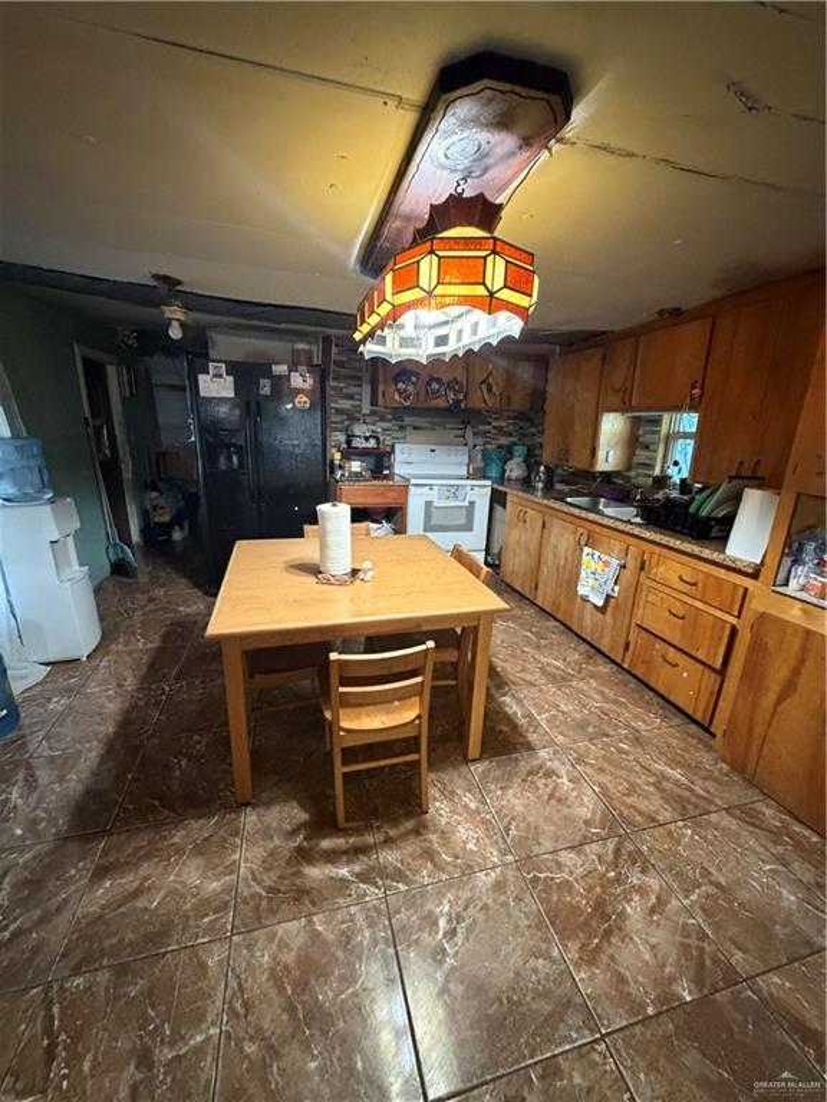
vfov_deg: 102.1
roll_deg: -1.6
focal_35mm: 14
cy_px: 551
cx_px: 414
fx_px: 446
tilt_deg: -16.9
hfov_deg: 85.7
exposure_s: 1/40
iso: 1000
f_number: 2.2
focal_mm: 2.22
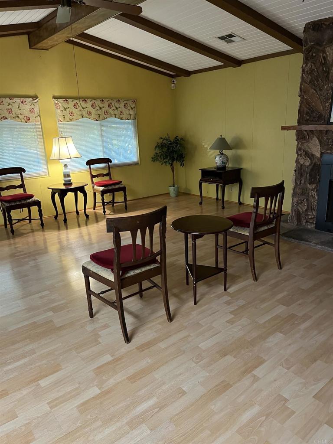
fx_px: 333
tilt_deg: -15.3
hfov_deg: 53.1
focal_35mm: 26
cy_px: 222
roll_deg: +2.9
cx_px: 166
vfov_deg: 67.3
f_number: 1.6
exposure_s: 1/60
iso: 500
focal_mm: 5.1
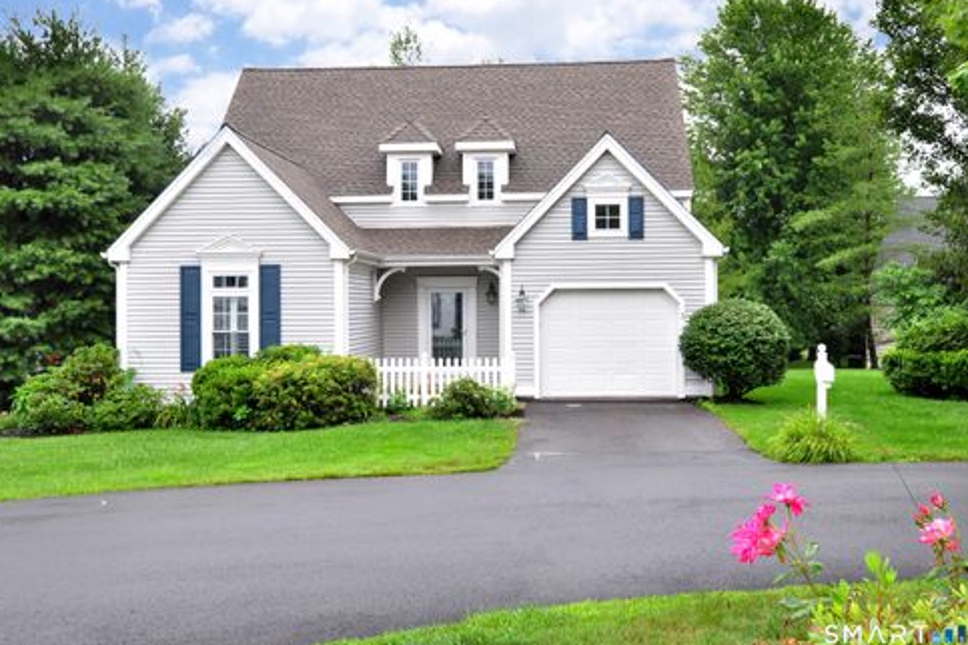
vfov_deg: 42.3
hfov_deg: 60.3
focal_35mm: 31
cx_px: 473
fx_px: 833
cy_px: 318
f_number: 8
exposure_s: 1/200
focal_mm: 20
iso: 800
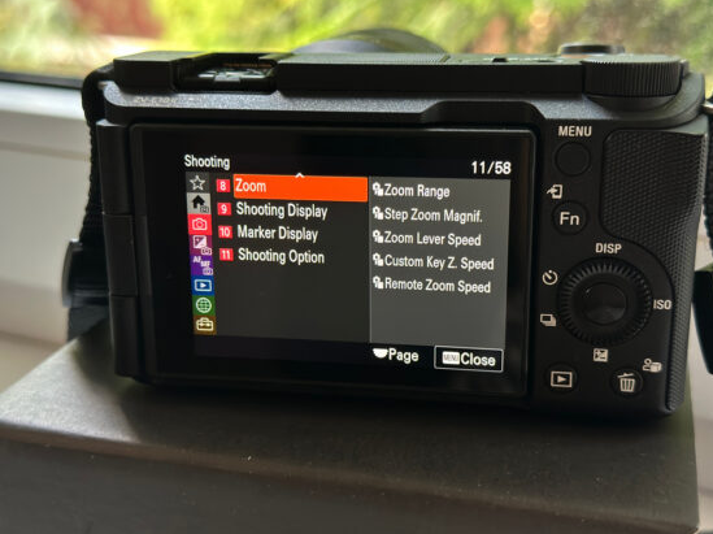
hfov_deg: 38.9
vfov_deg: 29.6
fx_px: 1009
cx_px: 353
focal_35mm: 49
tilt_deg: -18.3
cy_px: 269
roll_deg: -0.2
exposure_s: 1/42
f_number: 1.78
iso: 400
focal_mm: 6.86
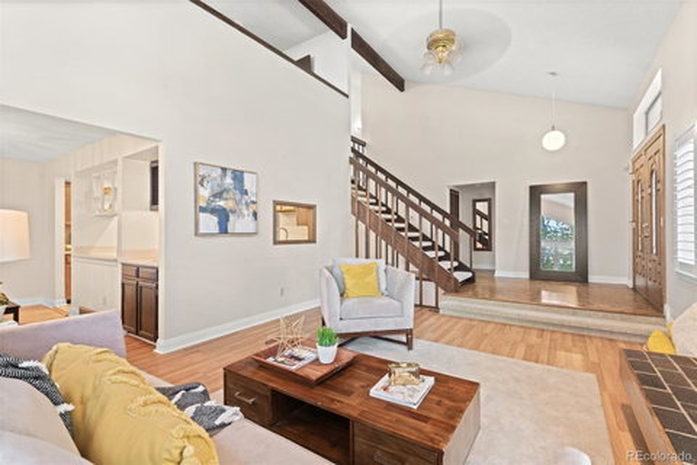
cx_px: 348
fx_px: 310
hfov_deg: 96.7
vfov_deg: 73.7
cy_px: 232
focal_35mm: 16
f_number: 9
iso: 640
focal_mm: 16
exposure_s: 1.6
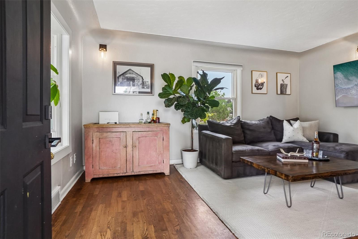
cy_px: 120
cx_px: 179
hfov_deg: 90.0
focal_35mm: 18
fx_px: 179
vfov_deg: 67.4
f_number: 8
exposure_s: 1/25
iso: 400
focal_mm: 12
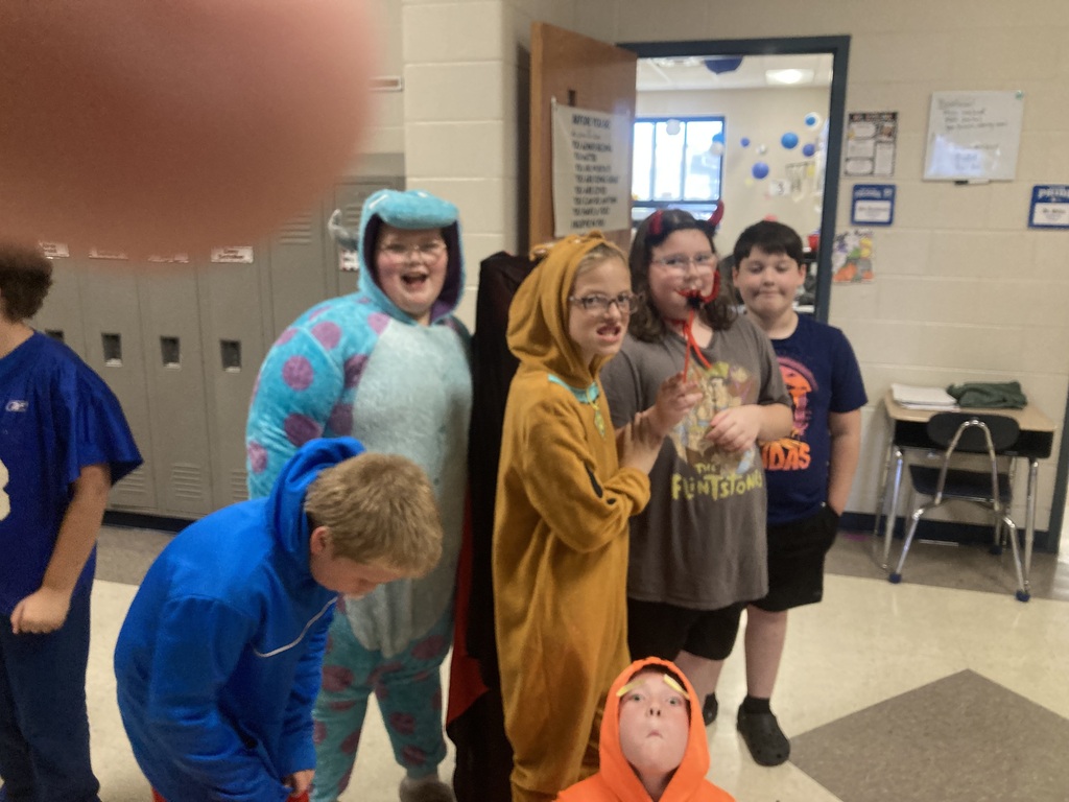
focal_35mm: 28
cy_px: 401
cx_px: 534
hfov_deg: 63.4
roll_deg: +0.0
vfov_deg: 49.7
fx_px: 865
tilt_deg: -13.9
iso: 160
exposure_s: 1/60
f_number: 1.8
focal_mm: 3.99
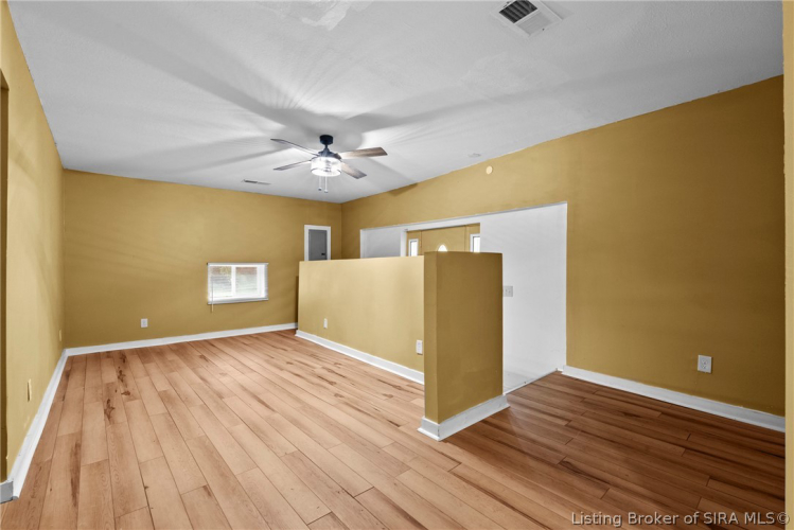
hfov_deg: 96.7
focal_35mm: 16
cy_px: 265
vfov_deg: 73.8
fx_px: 353
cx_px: 397
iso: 1000
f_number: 11
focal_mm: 16
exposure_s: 1.3
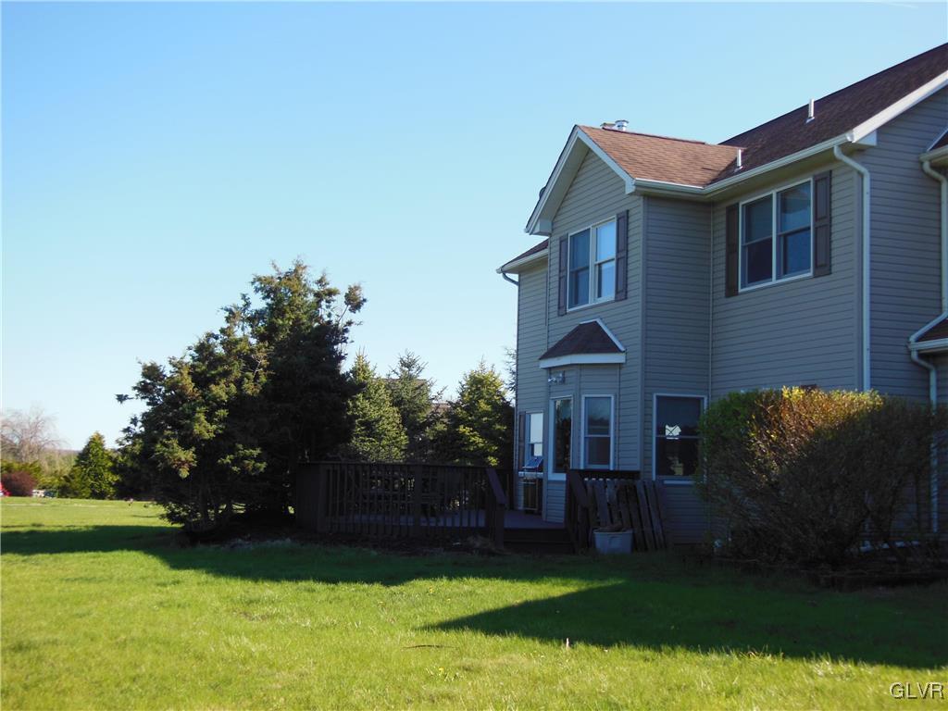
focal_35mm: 45
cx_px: 474
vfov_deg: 32.2
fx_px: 1232
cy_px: 356
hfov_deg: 42.1
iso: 125
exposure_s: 1/400
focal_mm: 8
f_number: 4.4
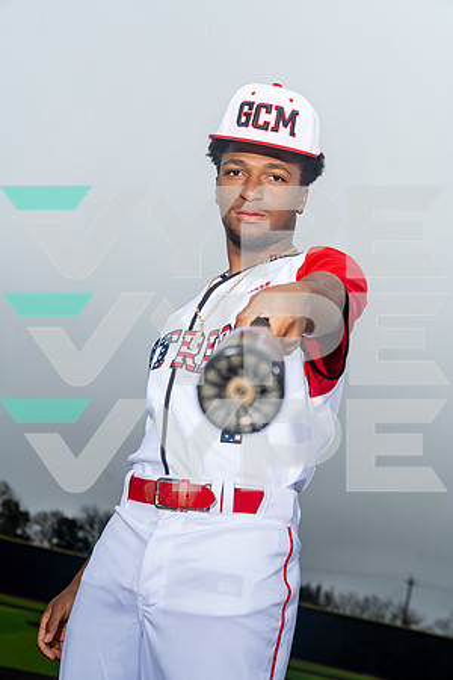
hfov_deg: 19.5
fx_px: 1321
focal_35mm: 70
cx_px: 226
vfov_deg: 28.8
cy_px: 340
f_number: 8
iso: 320
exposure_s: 1/125
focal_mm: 70
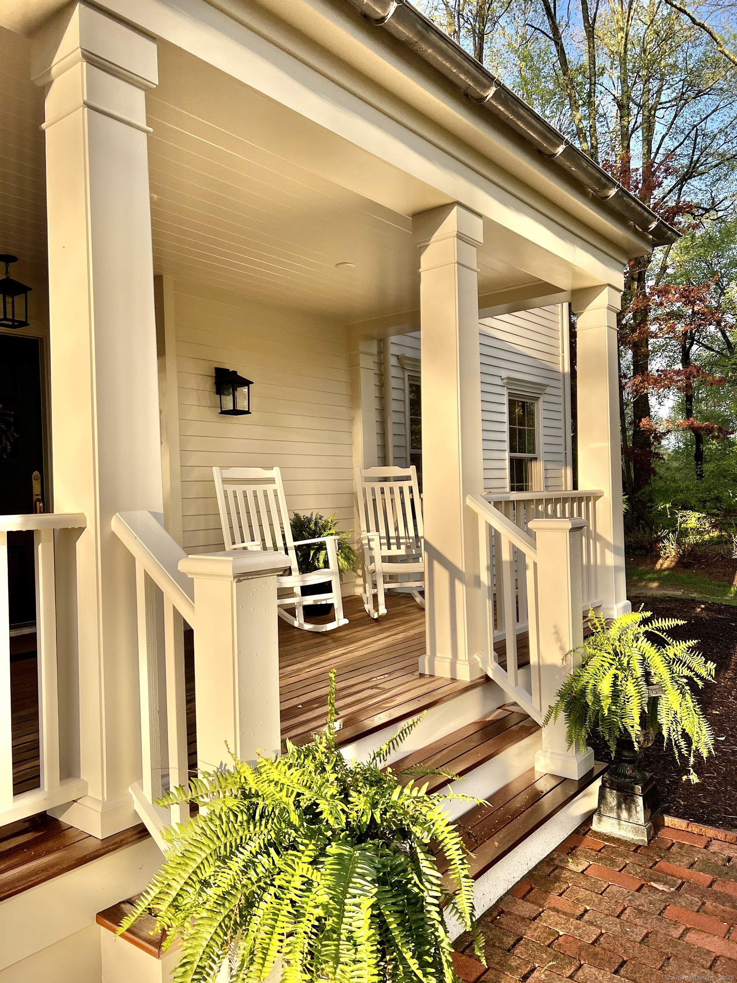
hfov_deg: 53.1
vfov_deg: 67.3
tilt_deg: -0.2
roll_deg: +2.5
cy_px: 492
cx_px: 368
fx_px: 738
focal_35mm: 26
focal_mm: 5.7
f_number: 1.5
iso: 50
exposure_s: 1/728
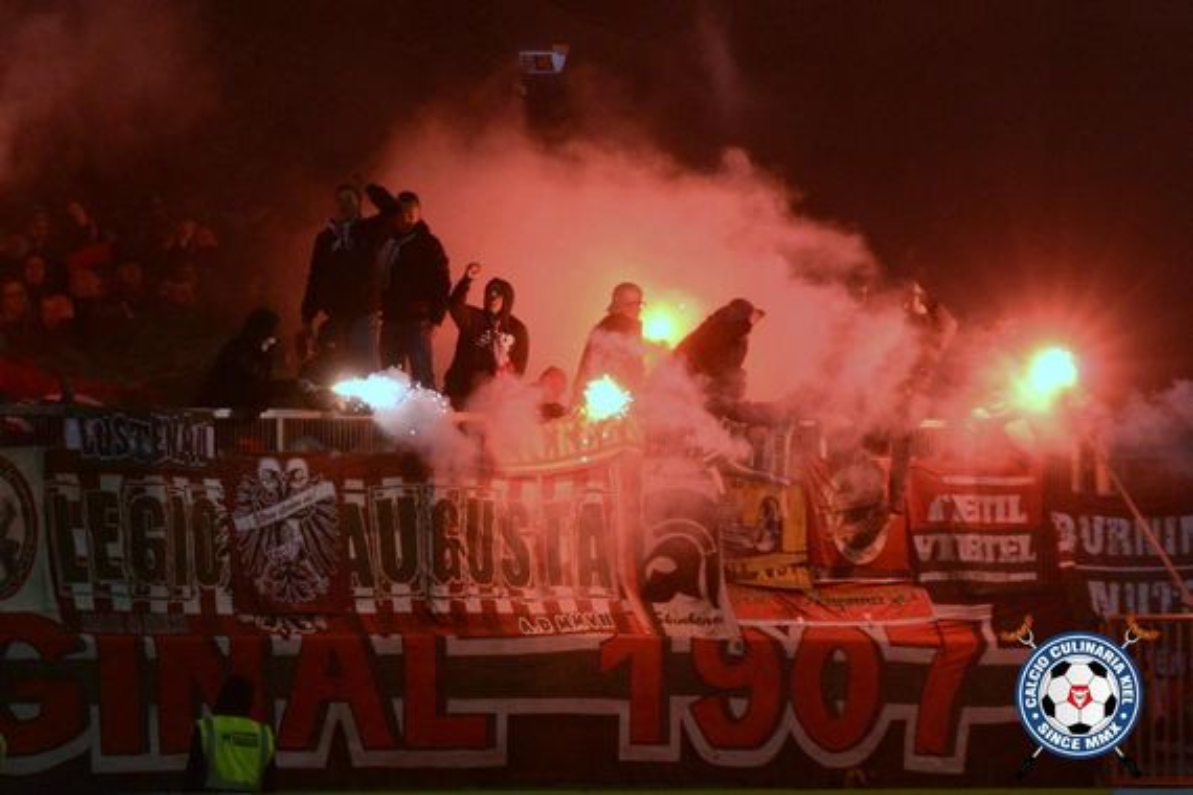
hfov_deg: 6.9
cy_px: 398
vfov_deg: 4.6
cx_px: 596
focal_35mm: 300
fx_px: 9941
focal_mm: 200
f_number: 11
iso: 1000
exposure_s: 1/320
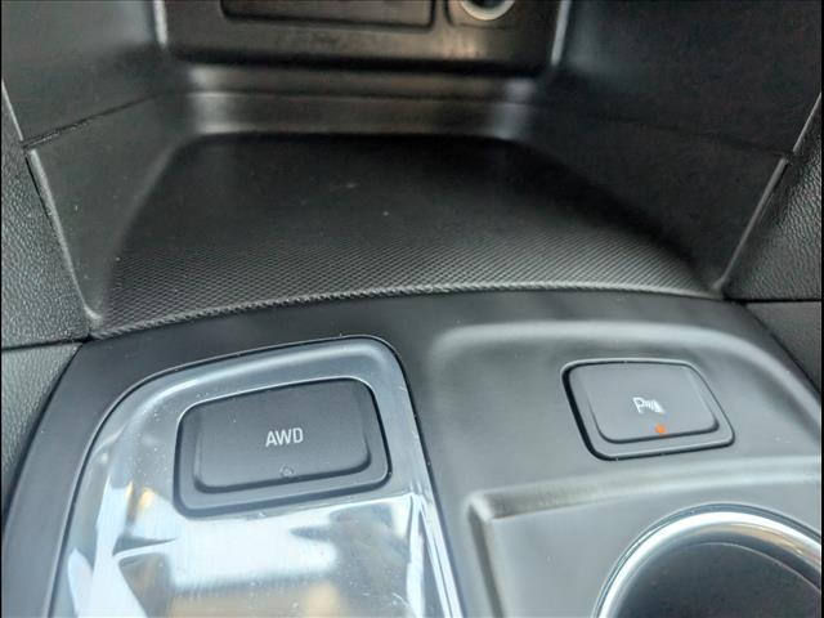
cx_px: 412
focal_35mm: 24
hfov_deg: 71.6
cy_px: 309
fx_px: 571
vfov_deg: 56.8
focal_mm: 6.9
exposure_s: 1/263
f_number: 1.68
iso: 183
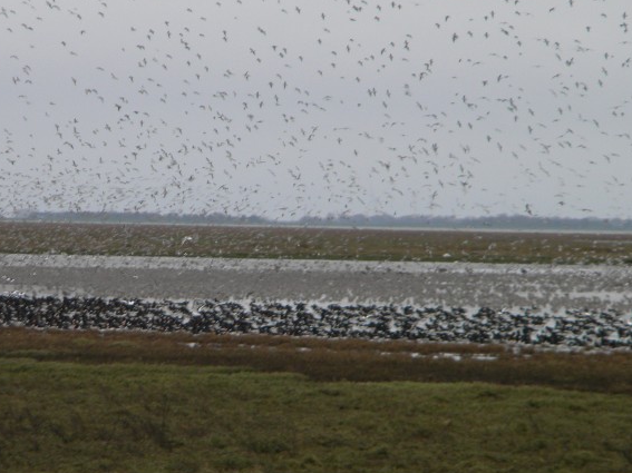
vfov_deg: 2.5
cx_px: 190
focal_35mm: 598
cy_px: 312
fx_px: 10916
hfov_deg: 3.3
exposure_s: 1/125
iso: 132
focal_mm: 75
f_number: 5.4
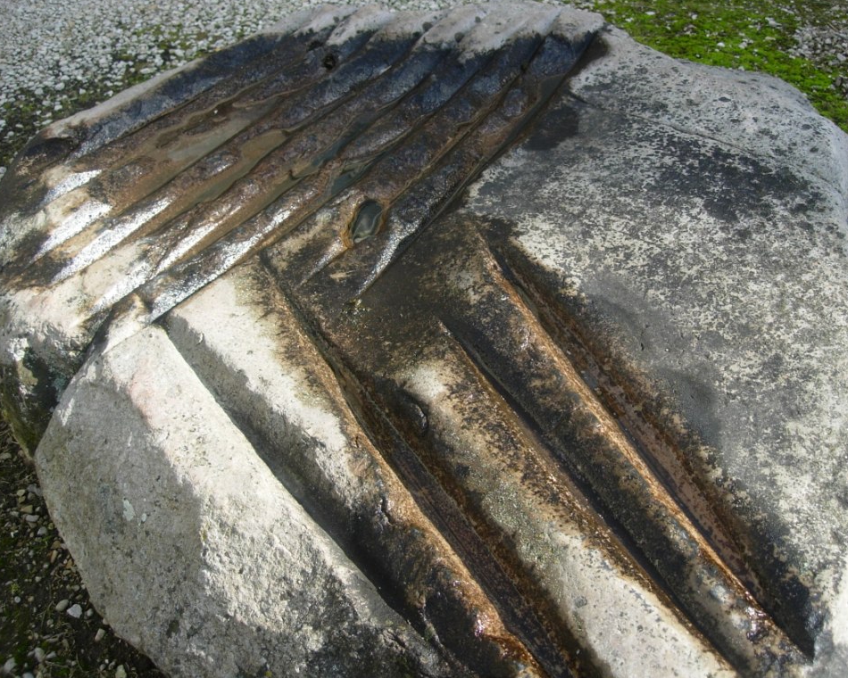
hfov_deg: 45.8
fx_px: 1004
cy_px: 336
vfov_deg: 37.3
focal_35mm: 40
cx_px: 446
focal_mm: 7.8
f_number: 2.8
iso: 79
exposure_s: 1/497
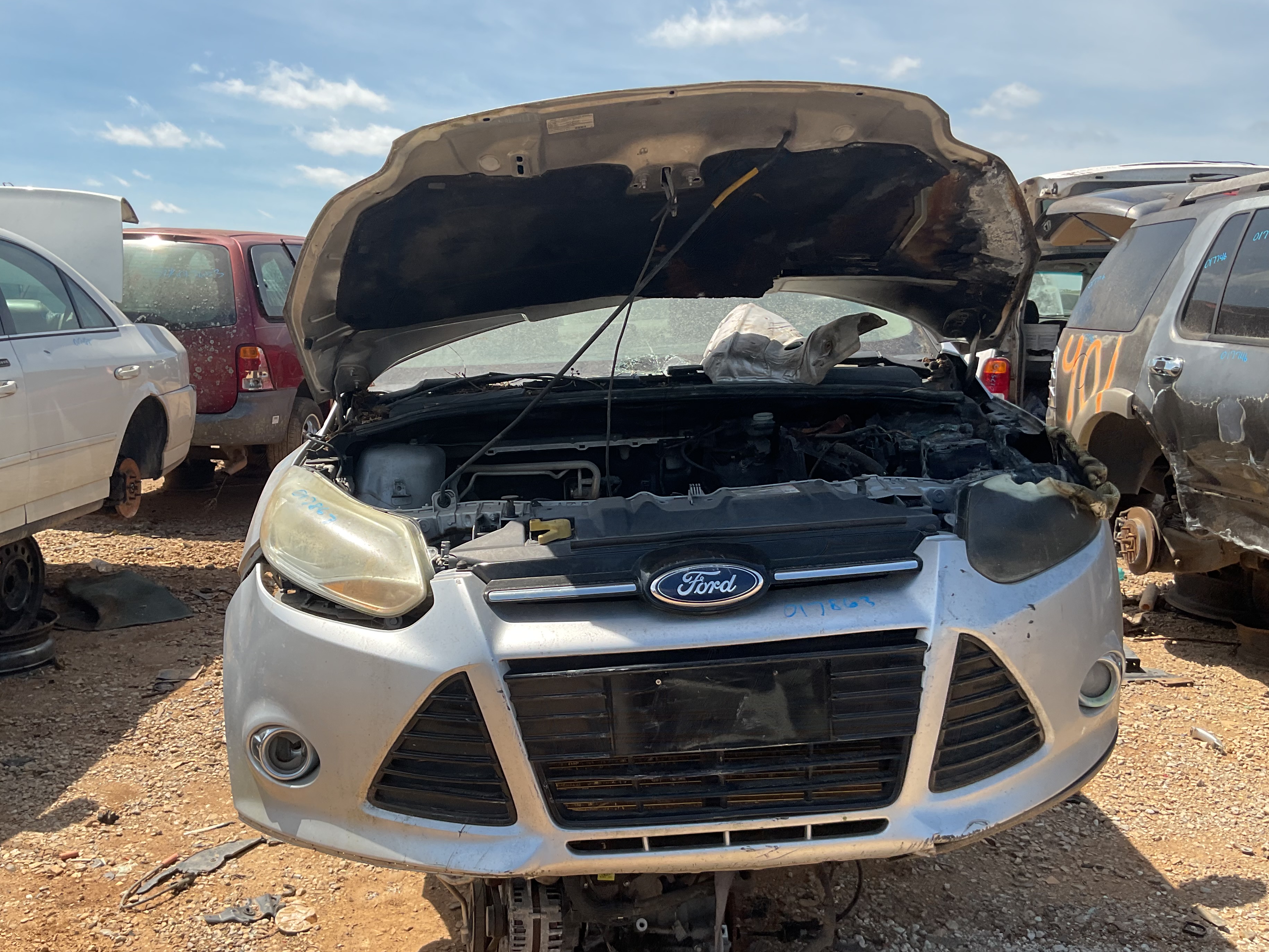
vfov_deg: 44.1
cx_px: 578
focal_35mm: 32
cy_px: 523
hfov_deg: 56.7
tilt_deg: -9.3
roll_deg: +2.2
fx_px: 1173
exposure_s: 1/1098
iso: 16
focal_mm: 3
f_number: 1.8
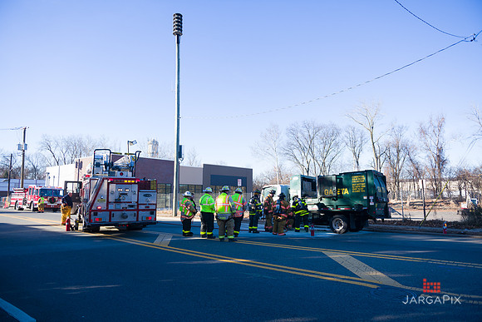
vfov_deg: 53.2
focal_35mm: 24
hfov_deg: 73.7
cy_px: 161
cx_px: 241
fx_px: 321
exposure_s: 1/1000
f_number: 3.2
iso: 200
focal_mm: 24
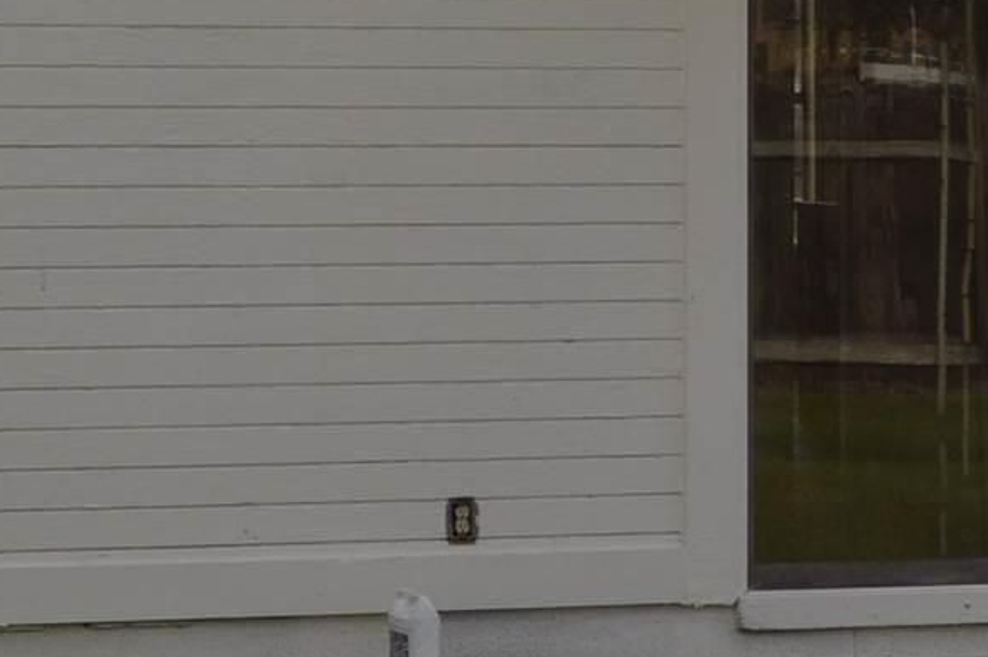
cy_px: 254
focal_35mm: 173
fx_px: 4745
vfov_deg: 7.9
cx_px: 988
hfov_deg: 11.8
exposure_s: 1/200
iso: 100
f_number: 9
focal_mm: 22
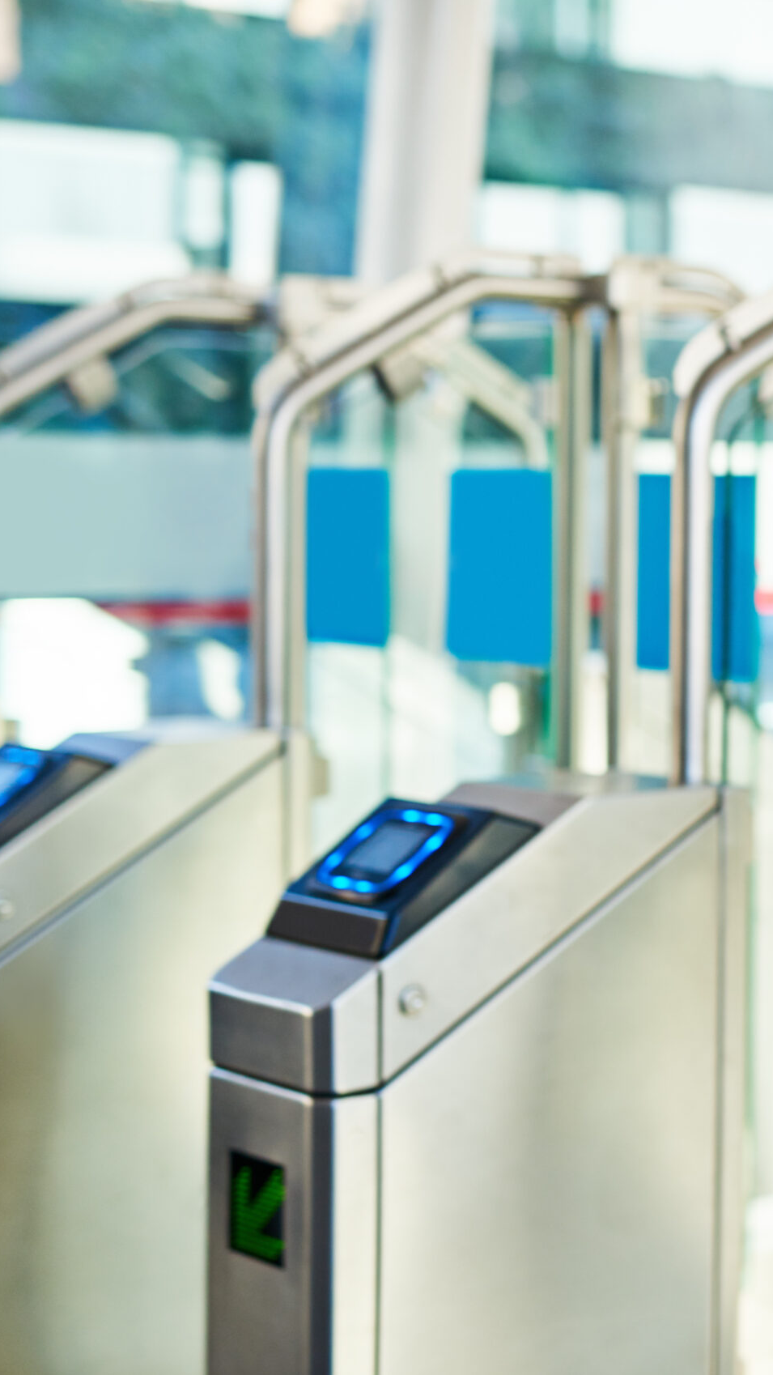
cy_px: 684
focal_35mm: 79
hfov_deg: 15.0
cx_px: 826
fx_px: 2879
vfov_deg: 26.9
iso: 200
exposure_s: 1/400
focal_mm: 50
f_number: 2
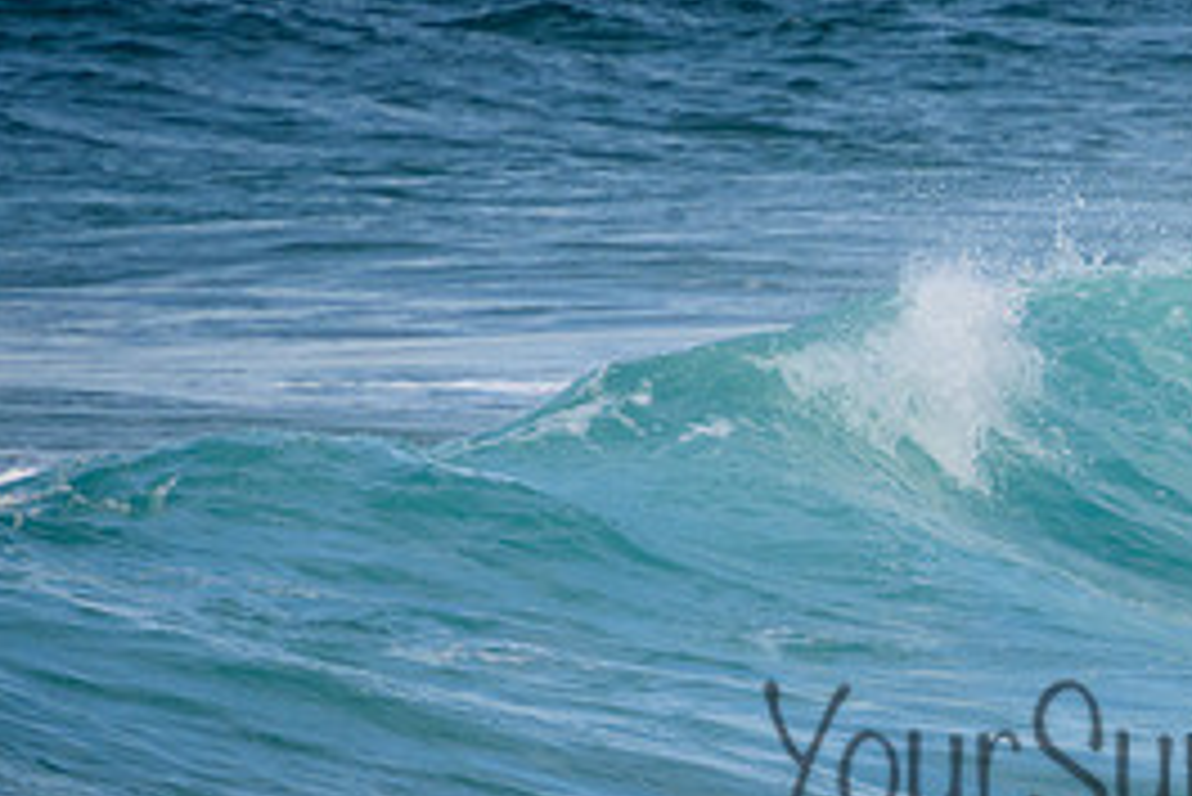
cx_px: 1605
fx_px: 39786
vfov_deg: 1.1
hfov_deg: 1.7
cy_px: 496
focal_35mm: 1201
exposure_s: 1/2000
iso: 360
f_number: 5.6
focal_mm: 400
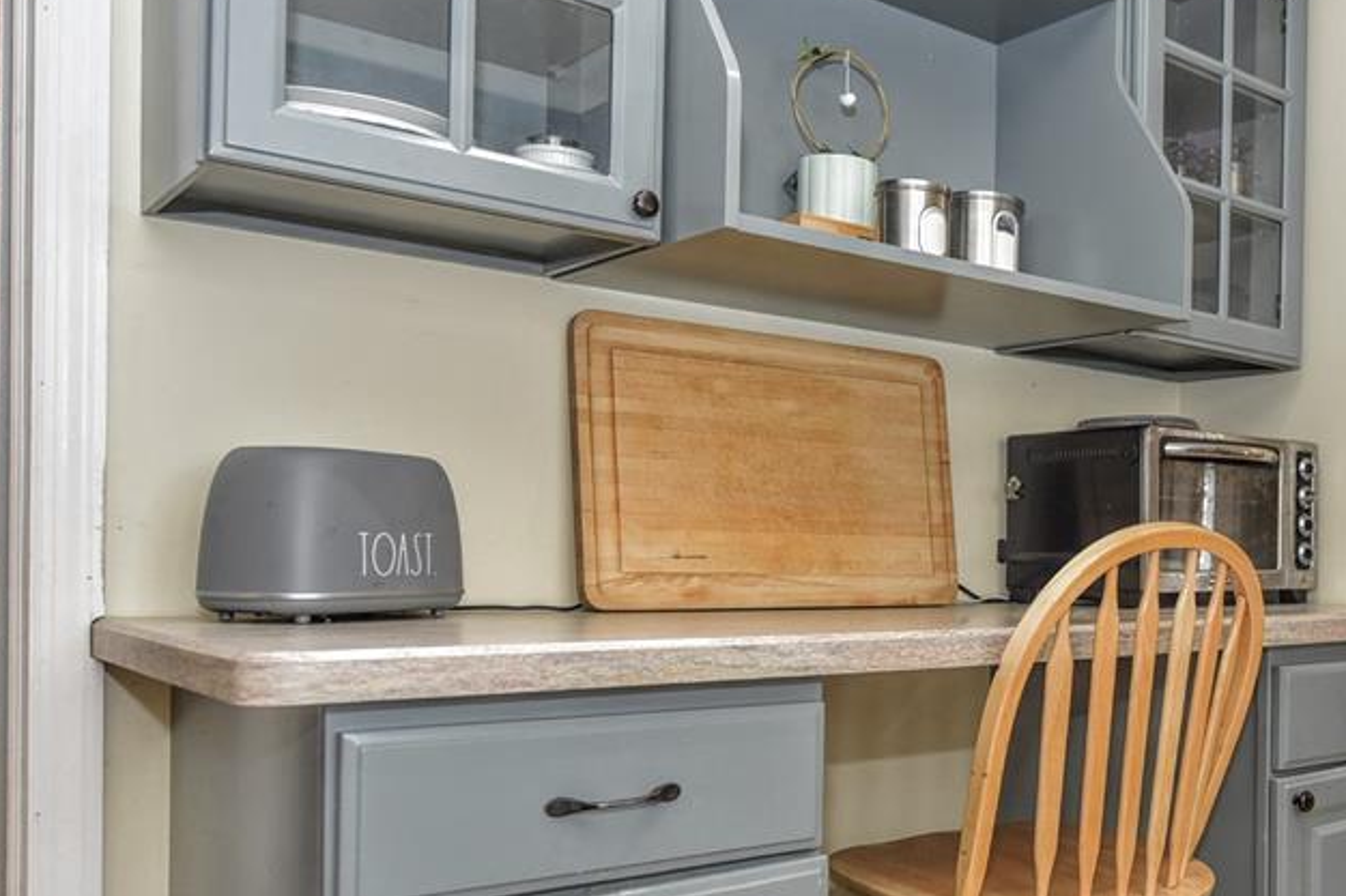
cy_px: 564
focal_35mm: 36
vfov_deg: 36.6
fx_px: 1346
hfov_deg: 49.8
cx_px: 1090
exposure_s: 1/60
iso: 800
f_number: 4
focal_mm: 22
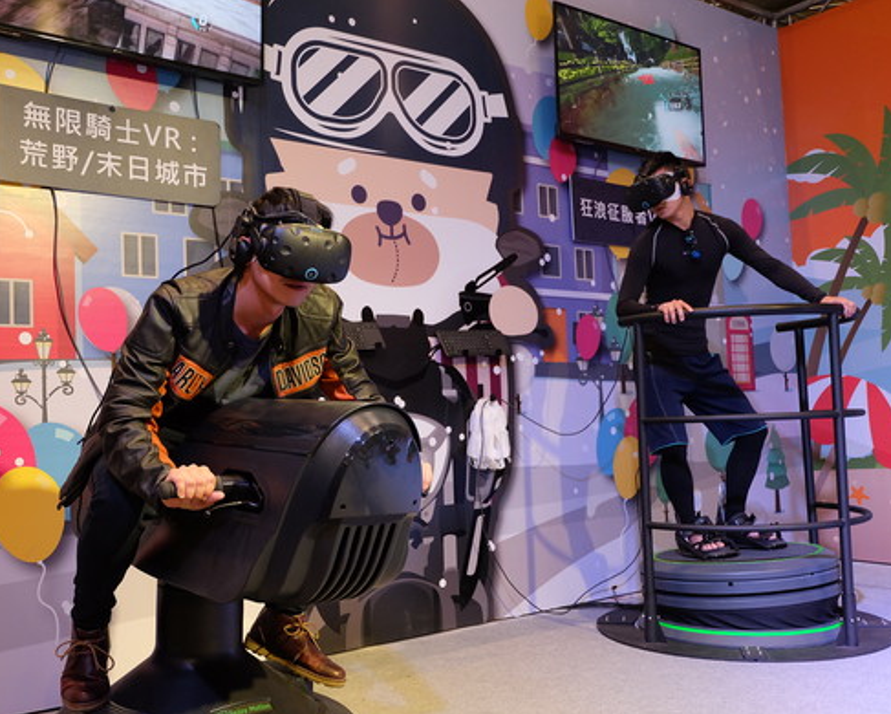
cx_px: 397
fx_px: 976
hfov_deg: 49.0
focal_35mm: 37
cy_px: 364
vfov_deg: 40.2
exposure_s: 1/52
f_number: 4
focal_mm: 21.1
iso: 1250
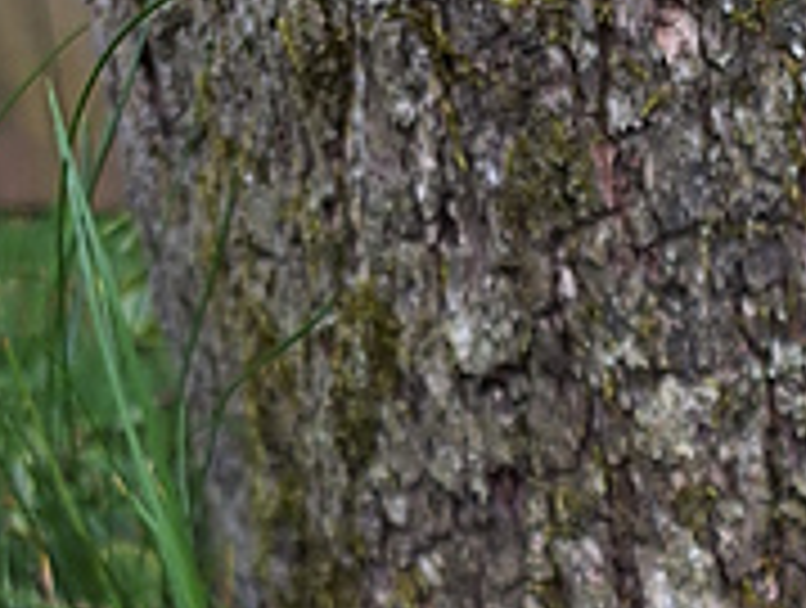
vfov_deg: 14.7
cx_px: 1015
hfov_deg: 21.7
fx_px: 1913
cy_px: 1239
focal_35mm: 82
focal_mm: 5.54
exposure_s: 1/502
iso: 40
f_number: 1.8
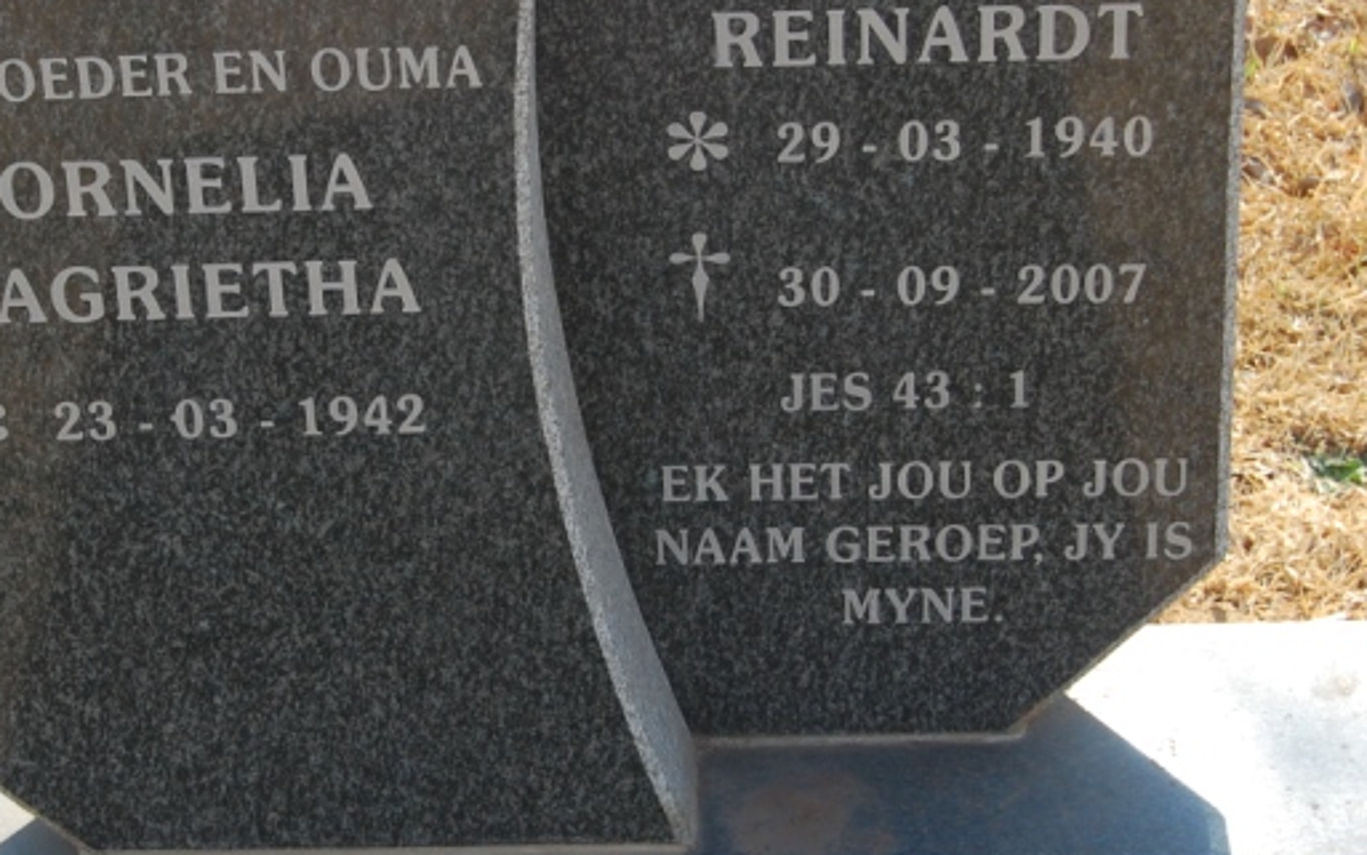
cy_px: 326
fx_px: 4547
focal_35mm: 122
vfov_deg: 10.7
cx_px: 402
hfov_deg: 17.0
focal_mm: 40
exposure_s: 1/320
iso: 400
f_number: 7.1
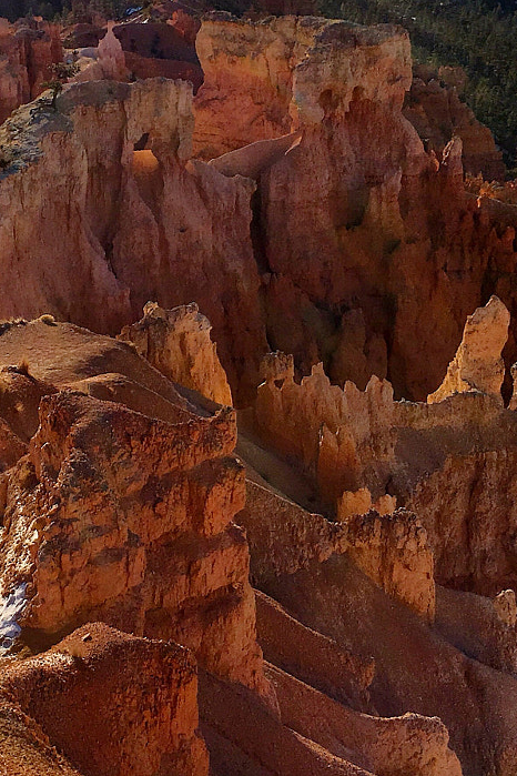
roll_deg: +0.8
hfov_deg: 19.4
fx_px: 1486
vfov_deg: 28.9
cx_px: 72
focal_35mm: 69
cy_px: 210
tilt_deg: -17.5
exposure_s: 1/2481
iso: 25
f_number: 2.2
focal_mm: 4.15
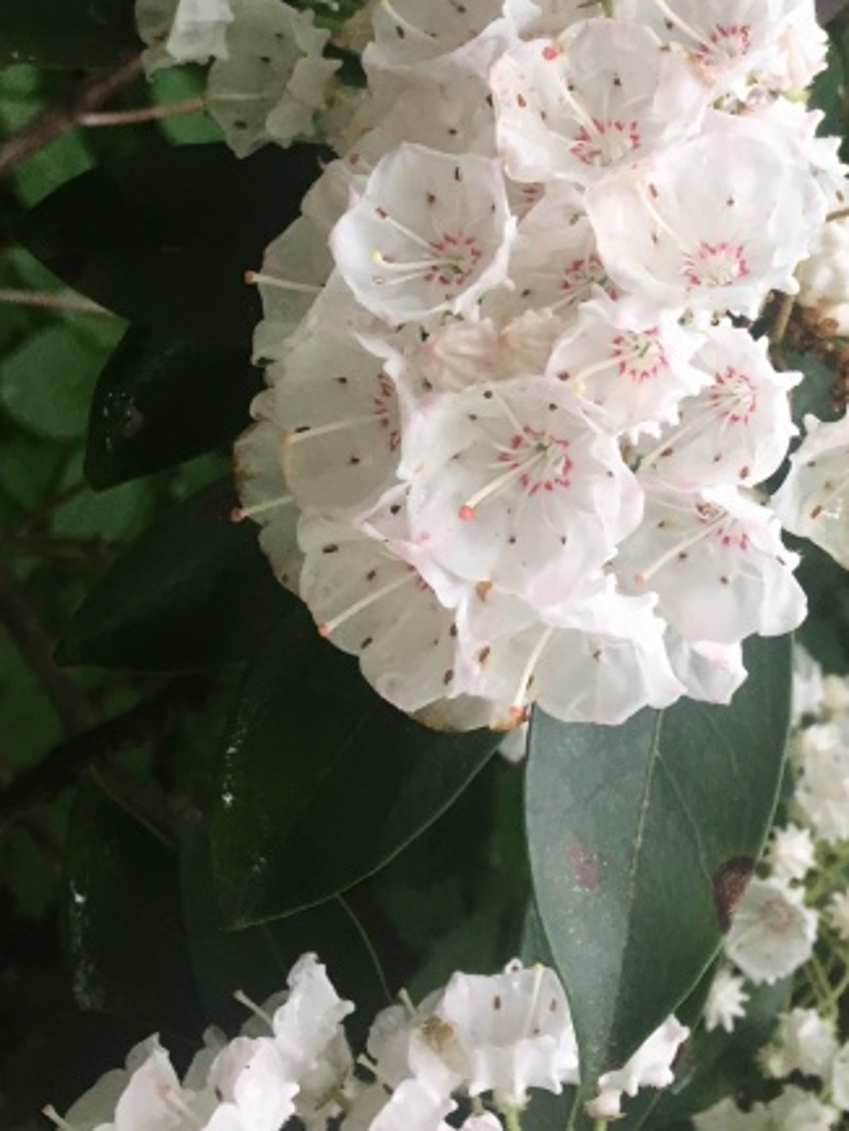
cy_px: 205
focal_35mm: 57
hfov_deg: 25.5
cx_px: 594
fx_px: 1862
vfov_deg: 32.7
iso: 40
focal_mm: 4.15
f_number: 2.2
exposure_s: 1/30
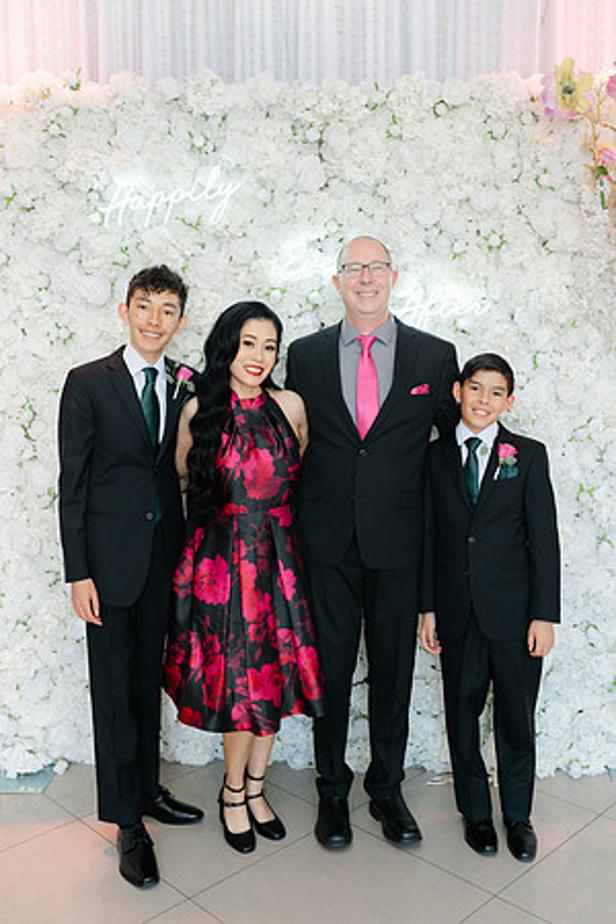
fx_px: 898
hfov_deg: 37.9
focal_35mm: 35
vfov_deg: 54.4
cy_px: 462
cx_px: 308
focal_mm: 35
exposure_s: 1/160
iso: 400
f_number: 4
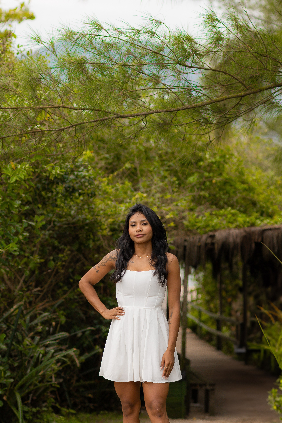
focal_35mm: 128
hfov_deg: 10.8
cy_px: 212
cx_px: 141
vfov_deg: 16.1
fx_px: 1498
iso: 200
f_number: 3.2
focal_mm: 85
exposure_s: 1/320
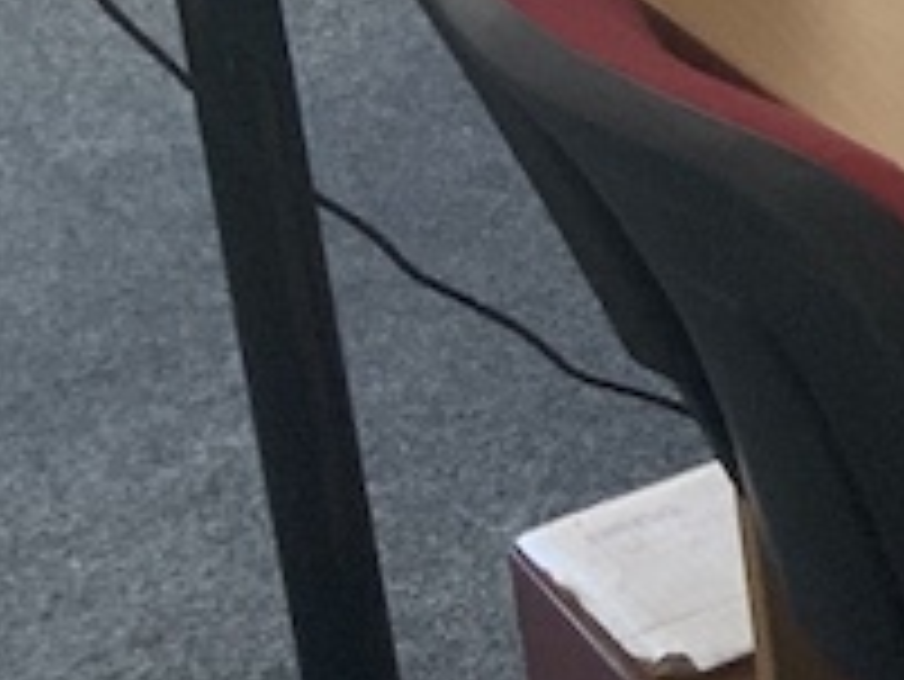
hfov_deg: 9.4
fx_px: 4521
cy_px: -662
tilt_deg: -17.2
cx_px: 2577
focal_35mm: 173
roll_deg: -0.1
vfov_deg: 8.2
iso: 64
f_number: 1.8
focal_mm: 3
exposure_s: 1/94
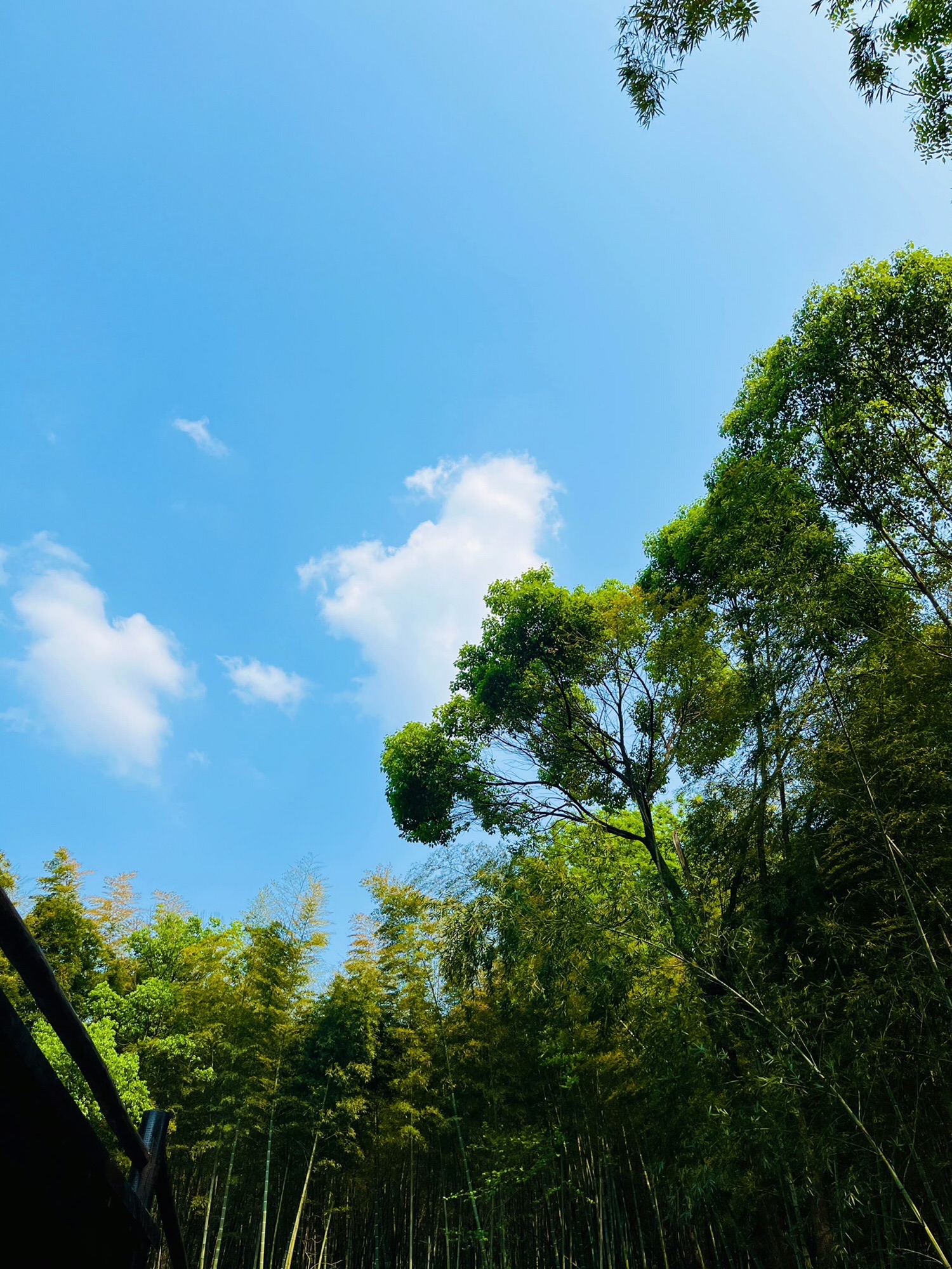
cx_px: 476
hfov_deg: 53.1
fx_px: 953
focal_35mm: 26
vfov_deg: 67.3
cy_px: 634
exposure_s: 1/3745
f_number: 1.6
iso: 50
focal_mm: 5.1
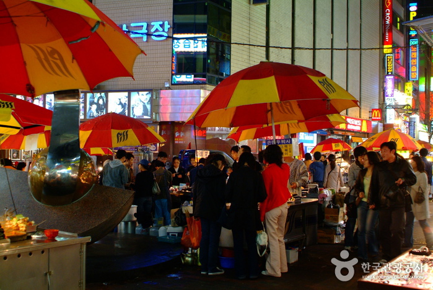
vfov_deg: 32.0
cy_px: 145
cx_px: 216
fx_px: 506
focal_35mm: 42
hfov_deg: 46.3
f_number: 3.5
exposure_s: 1/30
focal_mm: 28
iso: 800
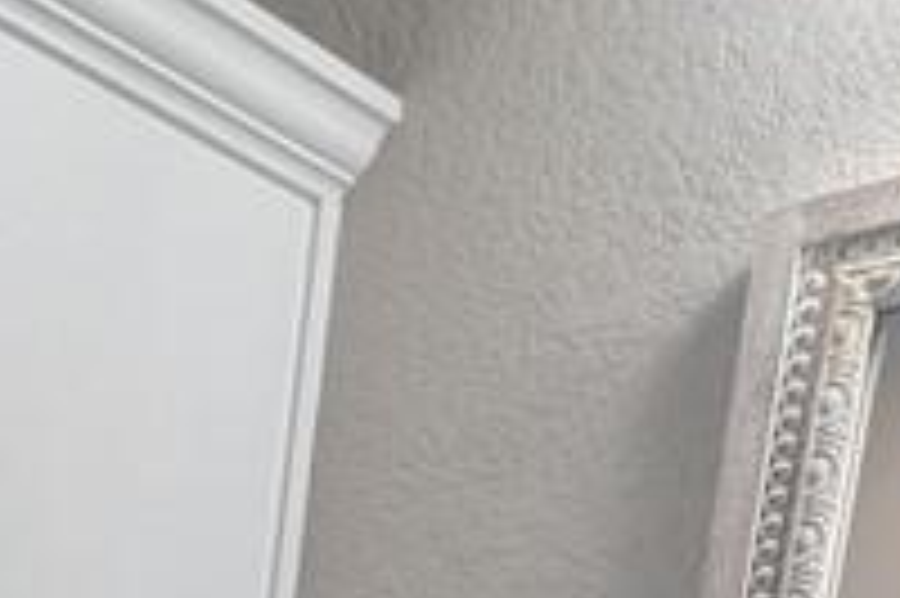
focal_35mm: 85
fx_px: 2123
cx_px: -695
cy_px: 1650
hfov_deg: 18.8
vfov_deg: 11.5
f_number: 2.2
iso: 52
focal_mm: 2.35
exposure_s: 1/60
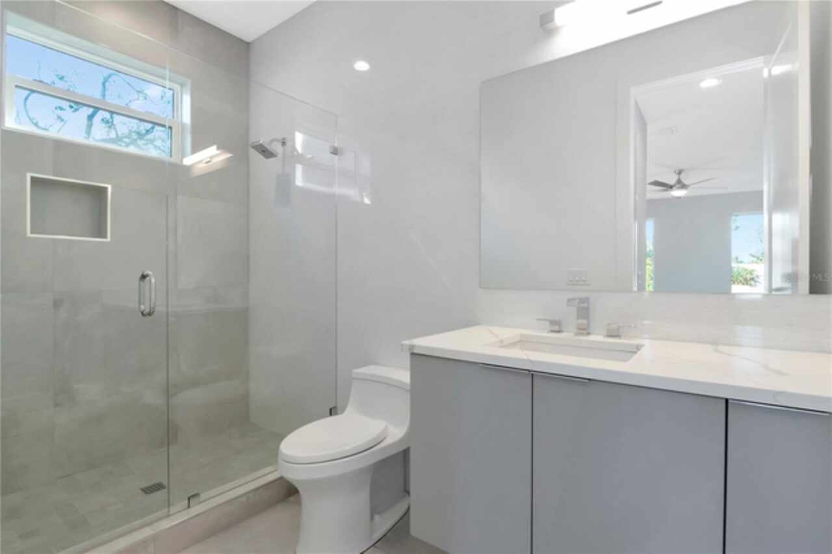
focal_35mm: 16
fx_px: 381
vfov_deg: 72.0
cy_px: 277
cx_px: 416
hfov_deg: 95.0
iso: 800
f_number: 11
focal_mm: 11
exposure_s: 1/30
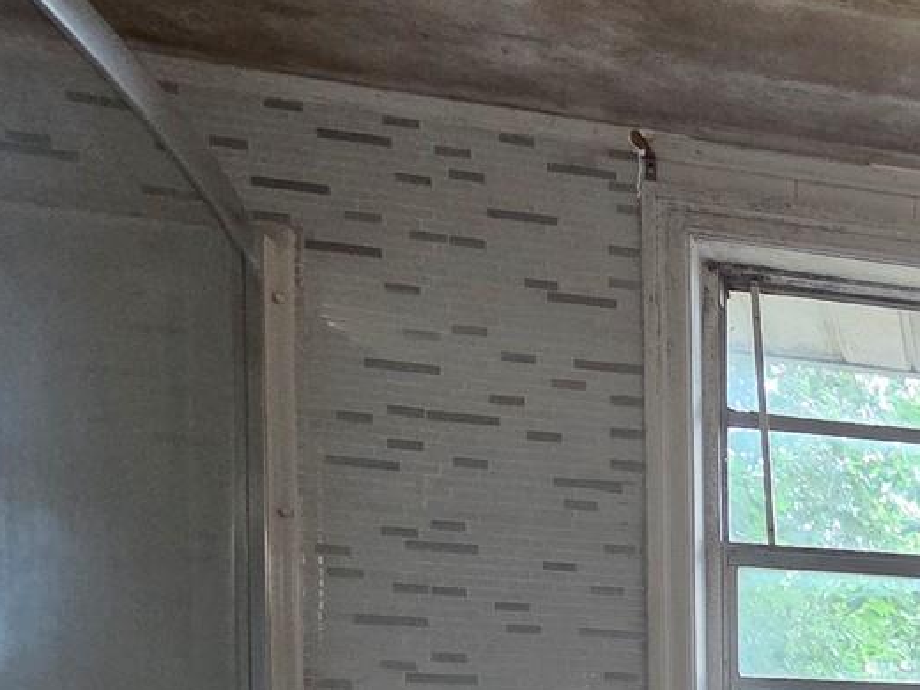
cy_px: 913
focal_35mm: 40
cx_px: 1293
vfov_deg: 28.8
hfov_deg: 31.2
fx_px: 1063
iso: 640
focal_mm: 2.2
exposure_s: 1/60
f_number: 2.2
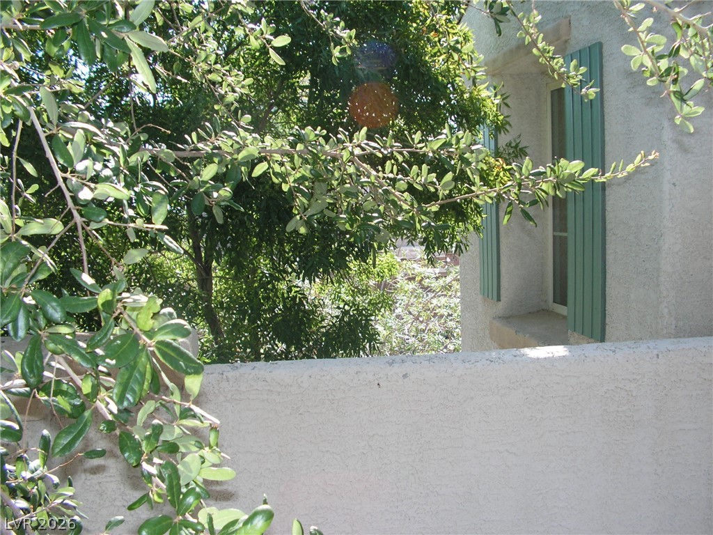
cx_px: 356
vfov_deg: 39.7
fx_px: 742
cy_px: 268
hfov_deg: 51.4
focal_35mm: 36
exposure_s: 1/160
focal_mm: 6
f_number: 3.2
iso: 50
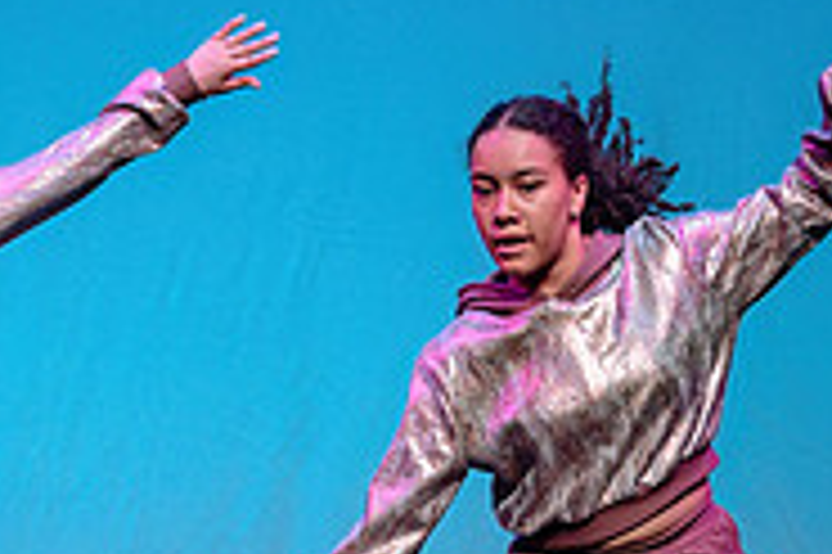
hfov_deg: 4.5
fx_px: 10598
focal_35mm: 459
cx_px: 9
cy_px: 409
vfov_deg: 3.0
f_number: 2.8
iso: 1600
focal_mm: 125
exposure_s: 1/400
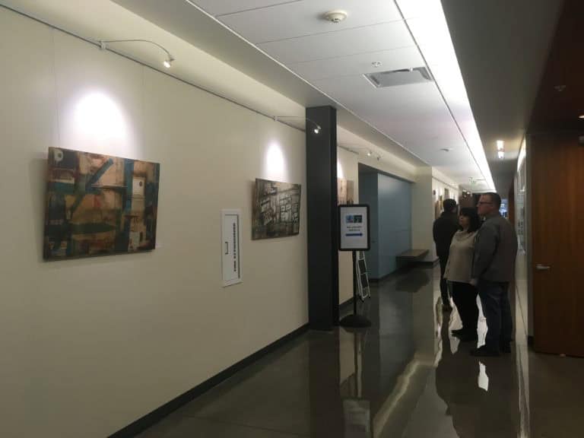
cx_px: 292
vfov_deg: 48.2
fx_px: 489
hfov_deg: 61.7
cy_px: 219
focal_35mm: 29
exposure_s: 1/30
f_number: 2.2
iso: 32
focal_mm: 4.2
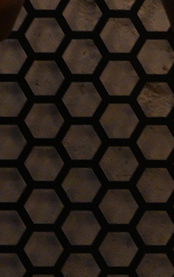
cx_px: 223
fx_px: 4986
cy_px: -212
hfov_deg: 2.0
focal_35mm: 658
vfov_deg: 3.2
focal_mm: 40
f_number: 2.8
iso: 500
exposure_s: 1/60
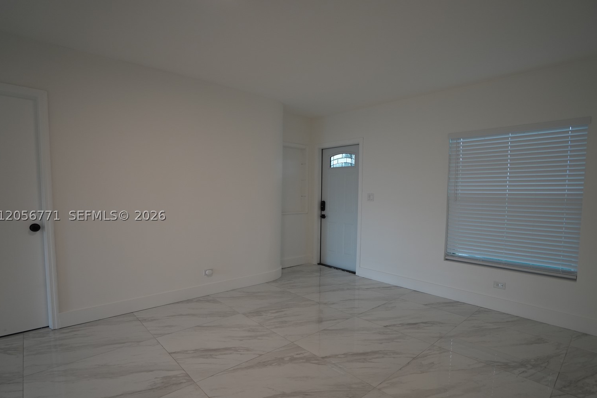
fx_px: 298
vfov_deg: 67.3
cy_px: 215
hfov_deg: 89.8
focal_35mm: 18
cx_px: 321
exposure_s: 1/160
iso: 640
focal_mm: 16
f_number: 4
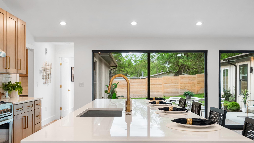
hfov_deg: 56.6
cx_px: 128
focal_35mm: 35
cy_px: 83
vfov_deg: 33.7
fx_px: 236
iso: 400
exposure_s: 1/20
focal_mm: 33
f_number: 4.5
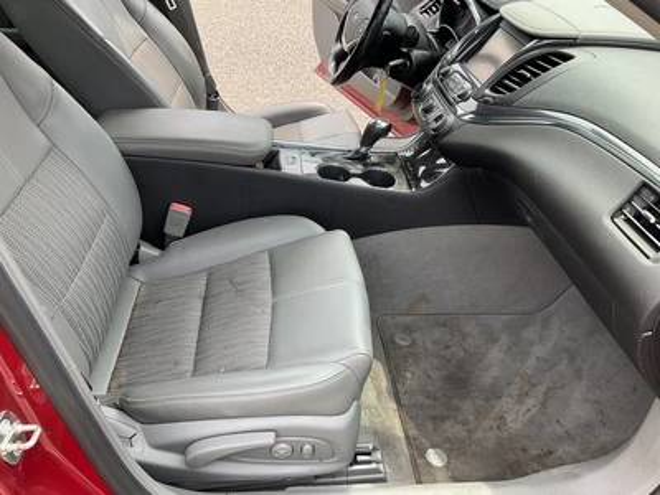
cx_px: 330
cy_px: 248
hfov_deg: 61.7
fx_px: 553
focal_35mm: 29
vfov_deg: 48.2
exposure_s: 1/217
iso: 25
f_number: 1.8
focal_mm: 3
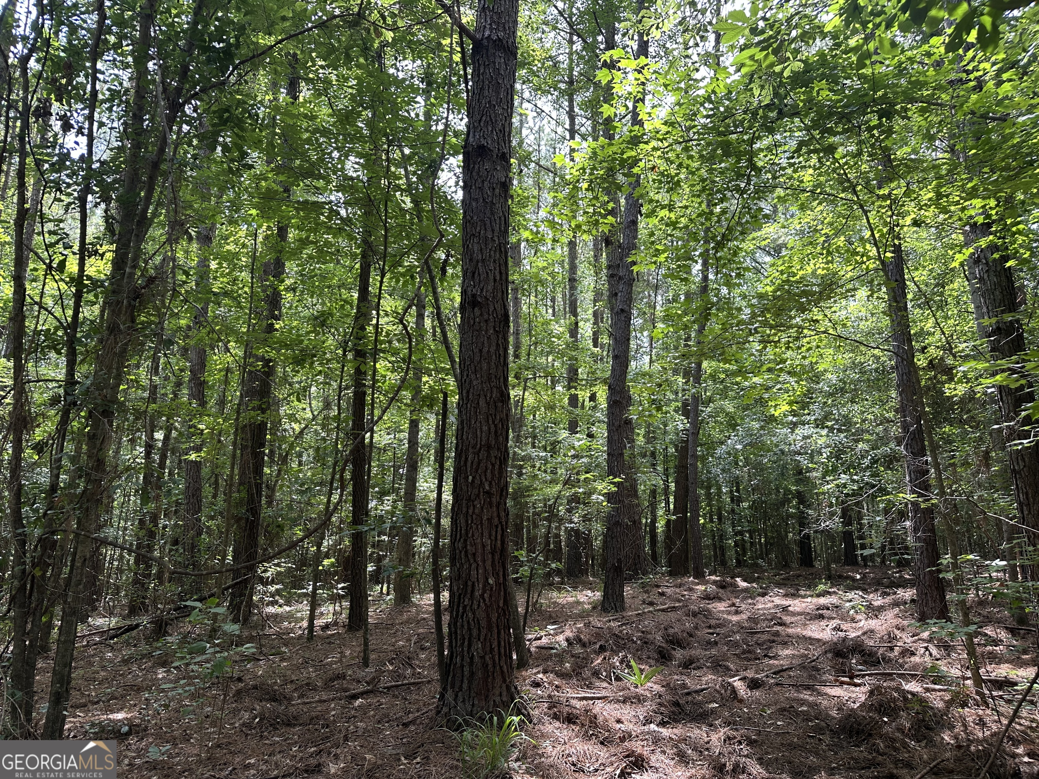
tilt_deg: +11.0
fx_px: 720
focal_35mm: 24
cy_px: 390
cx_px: 520
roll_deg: -2.0
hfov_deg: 71.6
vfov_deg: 56.8
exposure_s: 1/135
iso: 64
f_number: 1.78
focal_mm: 6.86
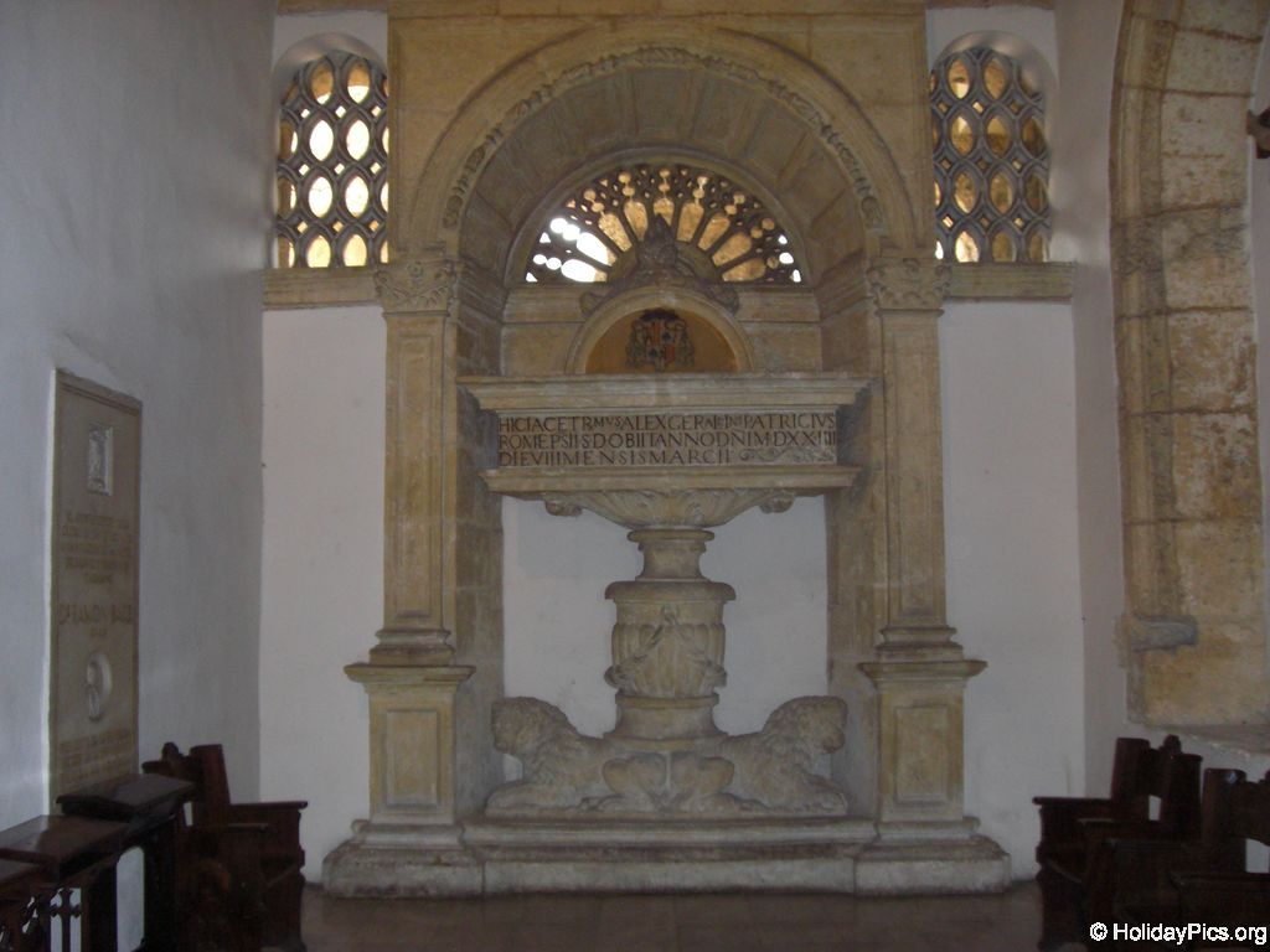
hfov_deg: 49.0
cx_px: 635
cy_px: 476
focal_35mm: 38
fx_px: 1394
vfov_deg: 37.7
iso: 200
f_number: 2.7
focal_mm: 6.2
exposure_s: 1/60
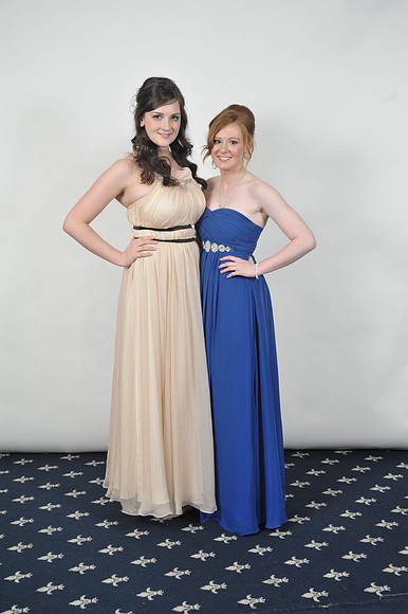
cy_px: 307
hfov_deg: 28.0
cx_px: 204
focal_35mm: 48
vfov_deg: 41.1
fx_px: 817
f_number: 7.1
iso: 1000
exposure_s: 1/160
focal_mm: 48
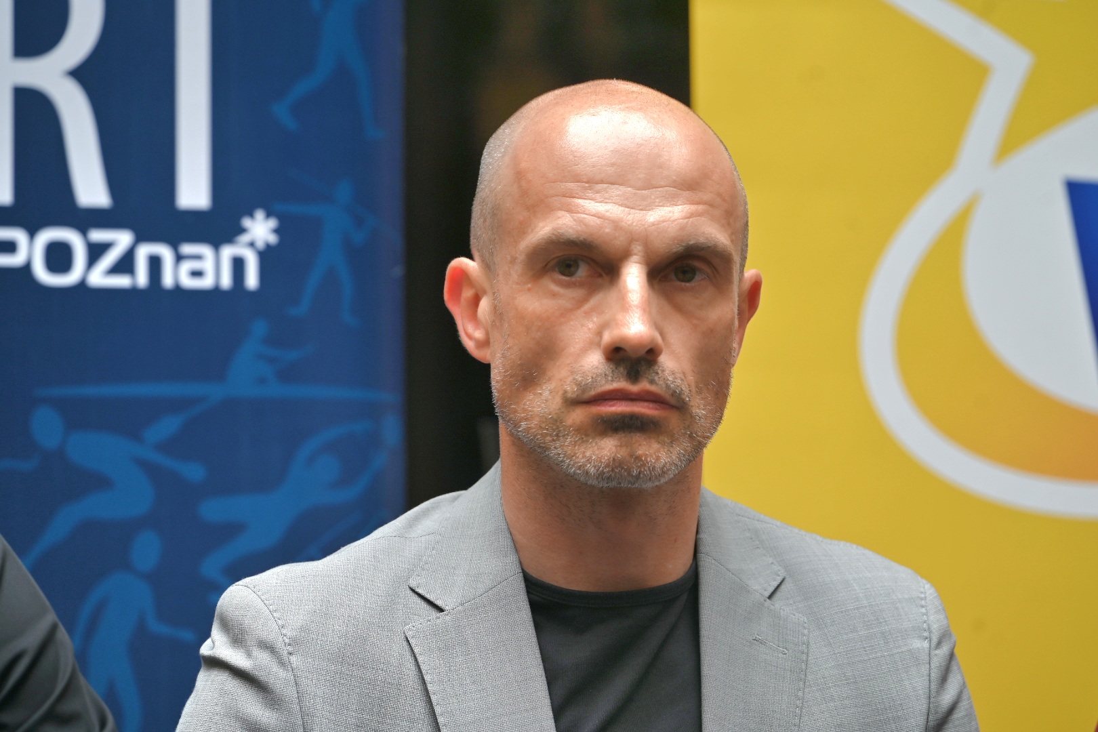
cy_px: 366
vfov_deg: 7.6
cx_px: 549
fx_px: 5490
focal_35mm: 180
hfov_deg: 11.4
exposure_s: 1/161
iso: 100
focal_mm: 180
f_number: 5
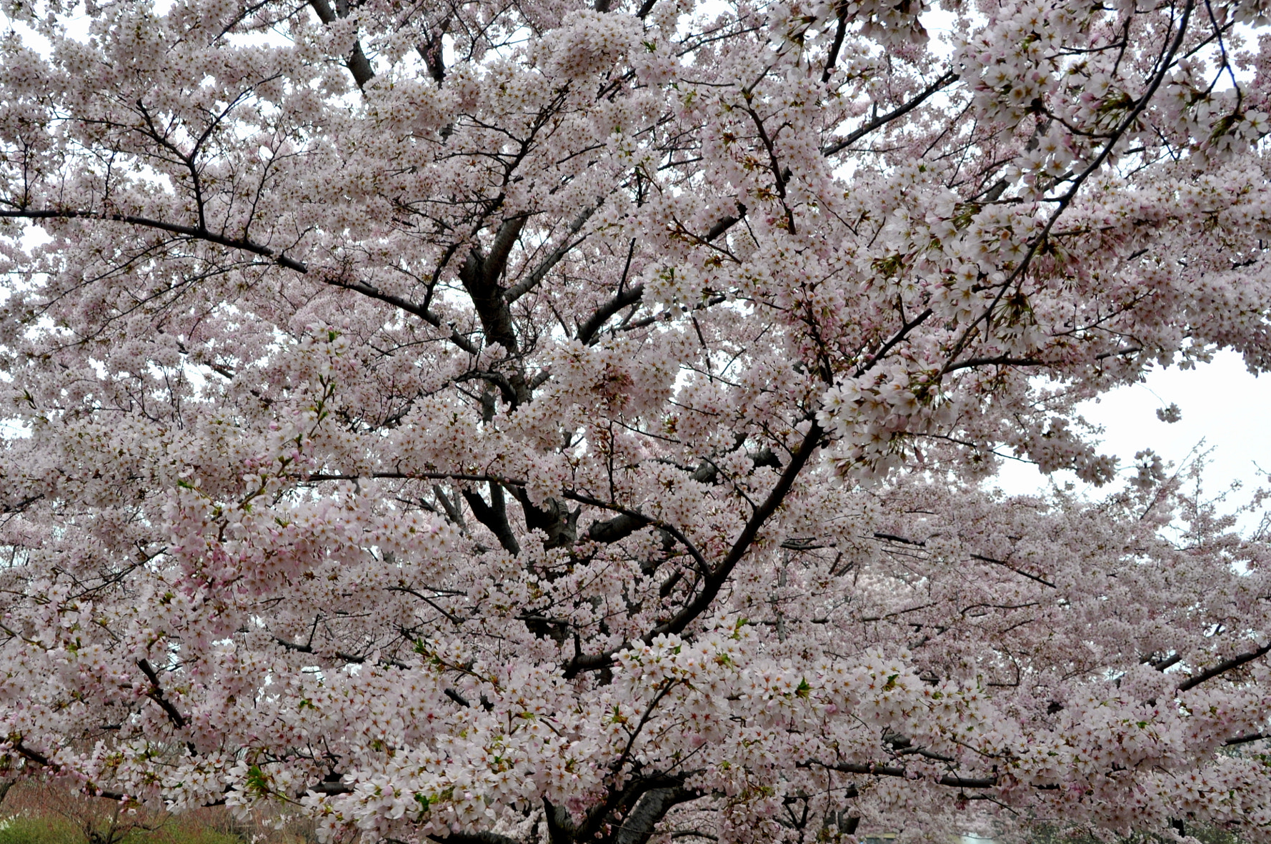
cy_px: 442
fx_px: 1340
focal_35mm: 38
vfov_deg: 35.0
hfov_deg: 50.6
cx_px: 562
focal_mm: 22
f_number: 10
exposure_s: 1/100
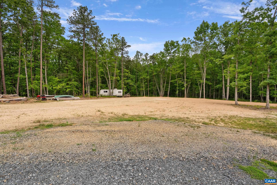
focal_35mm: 16
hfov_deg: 96.7
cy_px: 92
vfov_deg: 73.8
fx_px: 123
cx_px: 138
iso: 800
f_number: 8
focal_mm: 16
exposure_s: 1/500
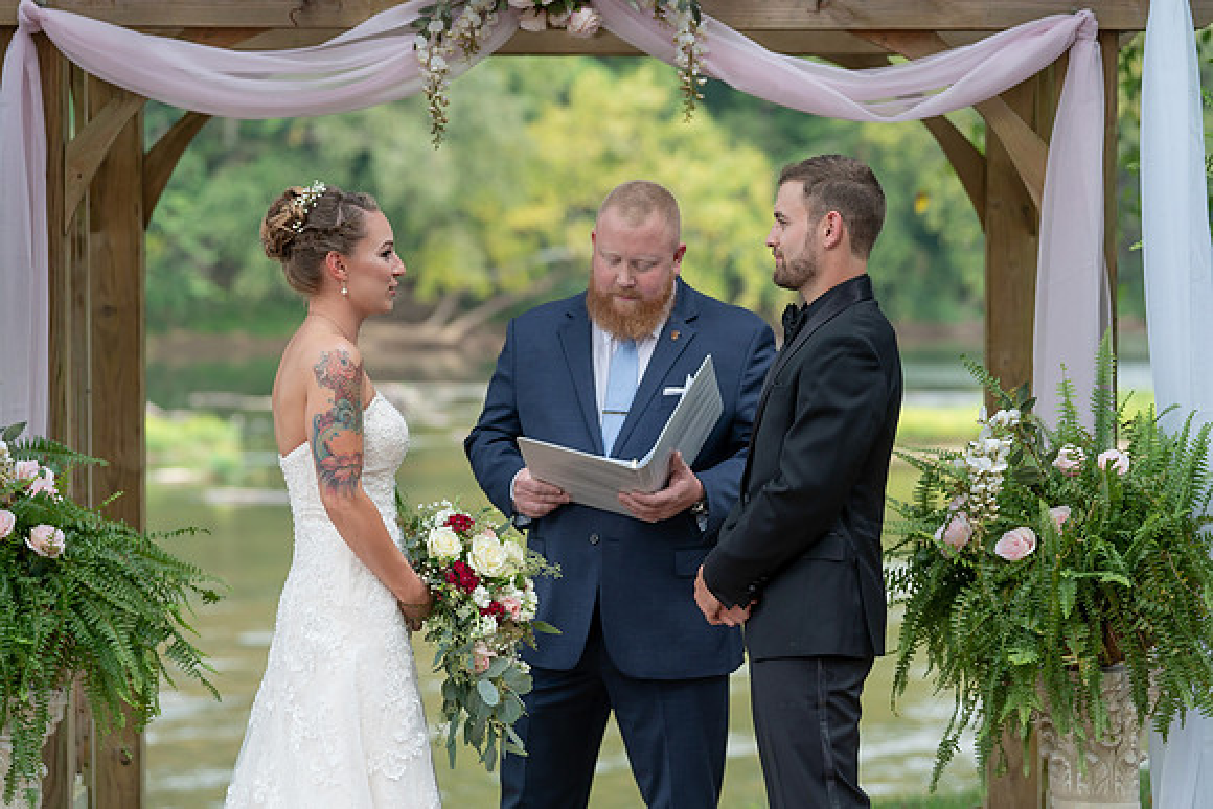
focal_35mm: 132
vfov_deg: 10.4
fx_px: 4456
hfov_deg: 15.5
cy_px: 362
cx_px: 543
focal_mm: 118
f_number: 4
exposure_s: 1/200
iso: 250
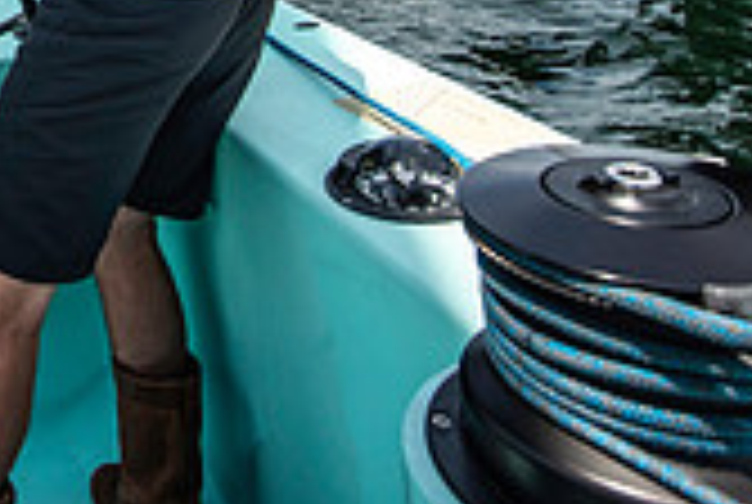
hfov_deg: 30.5
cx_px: -212
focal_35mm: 52
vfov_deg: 21.0
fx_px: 1088
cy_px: -304
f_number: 5.6
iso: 250
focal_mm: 15
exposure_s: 1/1250
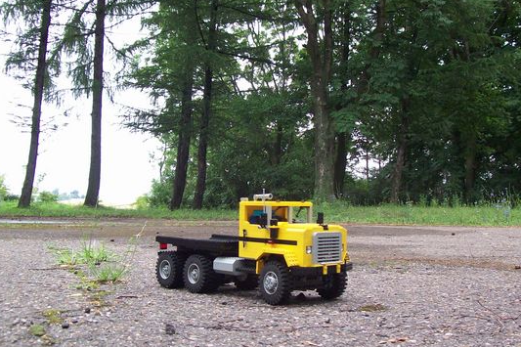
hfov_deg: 43.6
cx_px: 272
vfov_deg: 29.8
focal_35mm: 45
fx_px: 651
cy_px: 163
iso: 80
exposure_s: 1/88
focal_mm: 6
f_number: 2.7
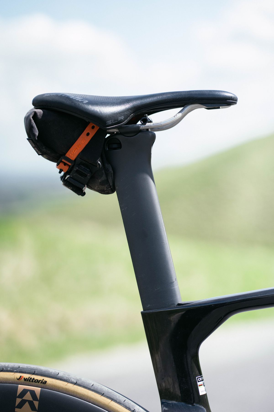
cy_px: 206
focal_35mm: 85
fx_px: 970
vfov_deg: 23.9
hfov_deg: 16.1
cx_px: 137
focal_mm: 85
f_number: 3.2
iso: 400
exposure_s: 1/4000
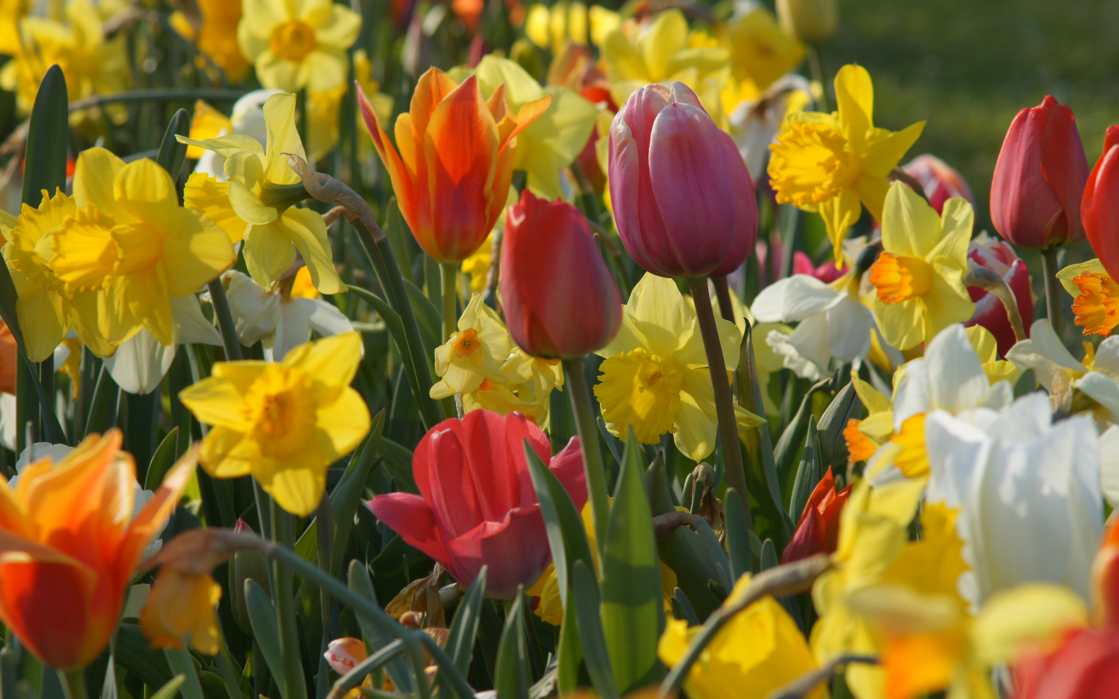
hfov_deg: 8.9
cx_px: 550
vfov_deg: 5.6
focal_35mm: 236
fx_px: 7197
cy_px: 348
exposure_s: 1/250
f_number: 8
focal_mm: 150
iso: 200
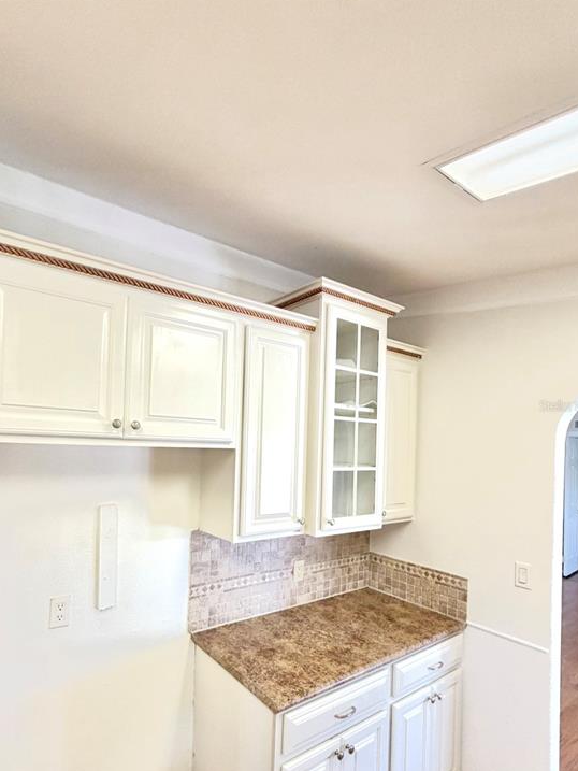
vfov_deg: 98.1
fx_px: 334
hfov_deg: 81.8
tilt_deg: +2.5
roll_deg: +0.4
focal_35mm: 15
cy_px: 405
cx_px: 291
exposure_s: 1/60
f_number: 2.2
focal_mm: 2.22
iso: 200
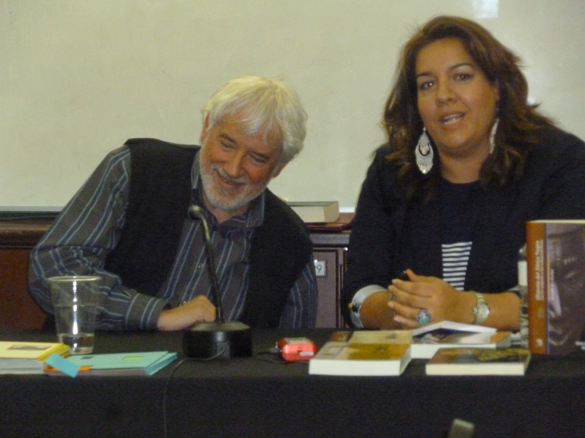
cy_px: 219
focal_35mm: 121
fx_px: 2045
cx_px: 292
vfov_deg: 12.2
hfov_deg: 16.3
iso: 1000
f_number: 5.4
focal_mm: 21.7
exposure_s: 1/100
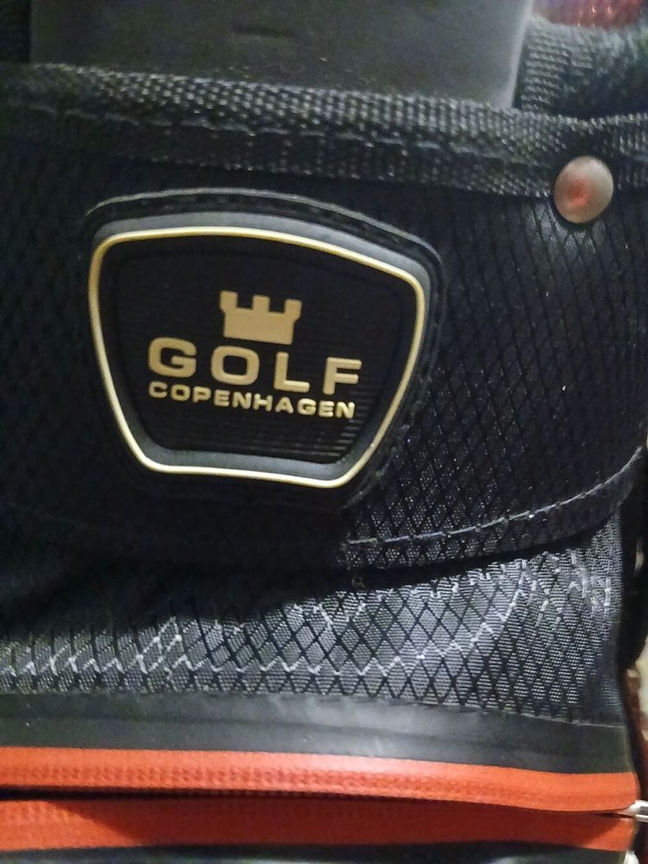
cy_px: 432
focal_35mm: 26
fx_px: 649
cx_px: 324
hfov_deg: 53.1
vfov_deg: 67.3
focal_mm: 3.98
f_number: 1.8
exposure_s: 1/14.3
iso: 1600
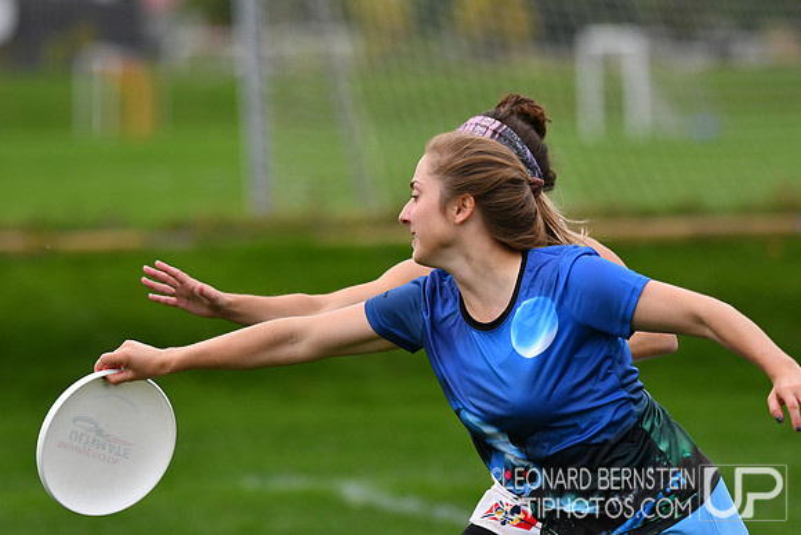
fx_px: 10014
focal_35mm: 450
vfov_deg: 3.1
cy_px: 268
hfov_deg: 4.6
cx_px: 400
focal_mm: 300
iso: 800
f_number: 5
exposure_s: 1/2500
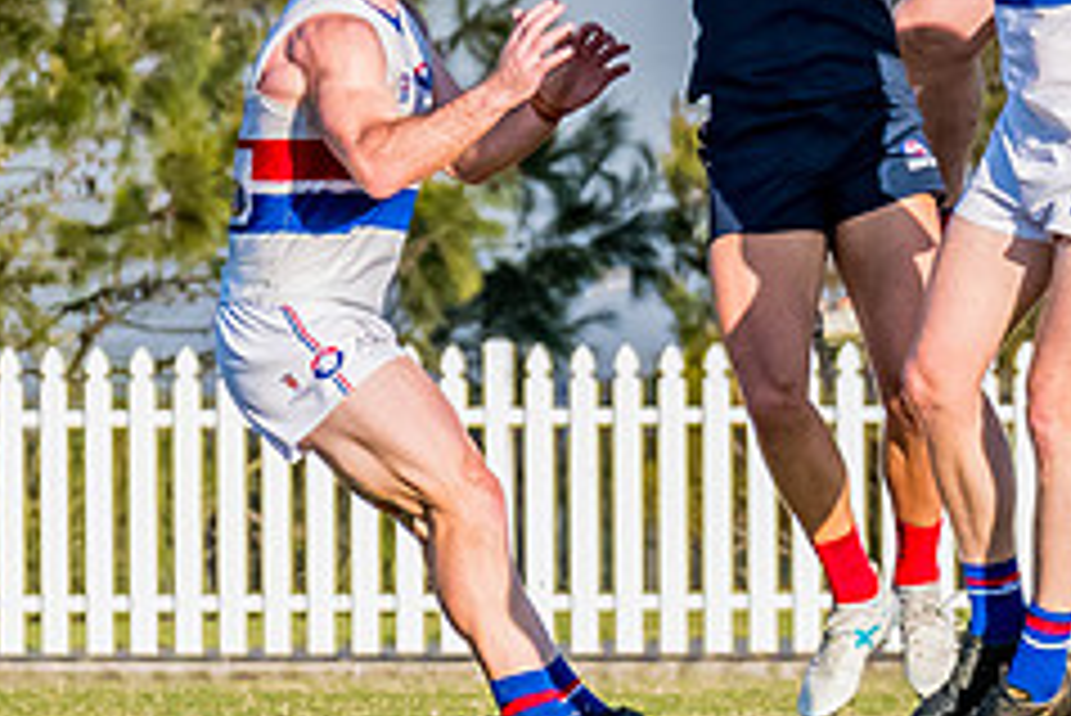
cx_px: 1281
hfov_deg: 1.3
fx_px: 45871
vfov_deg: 0.9
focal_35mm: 1541
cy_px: -78
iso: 800
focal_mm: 270
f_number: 9
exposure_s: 1/1600
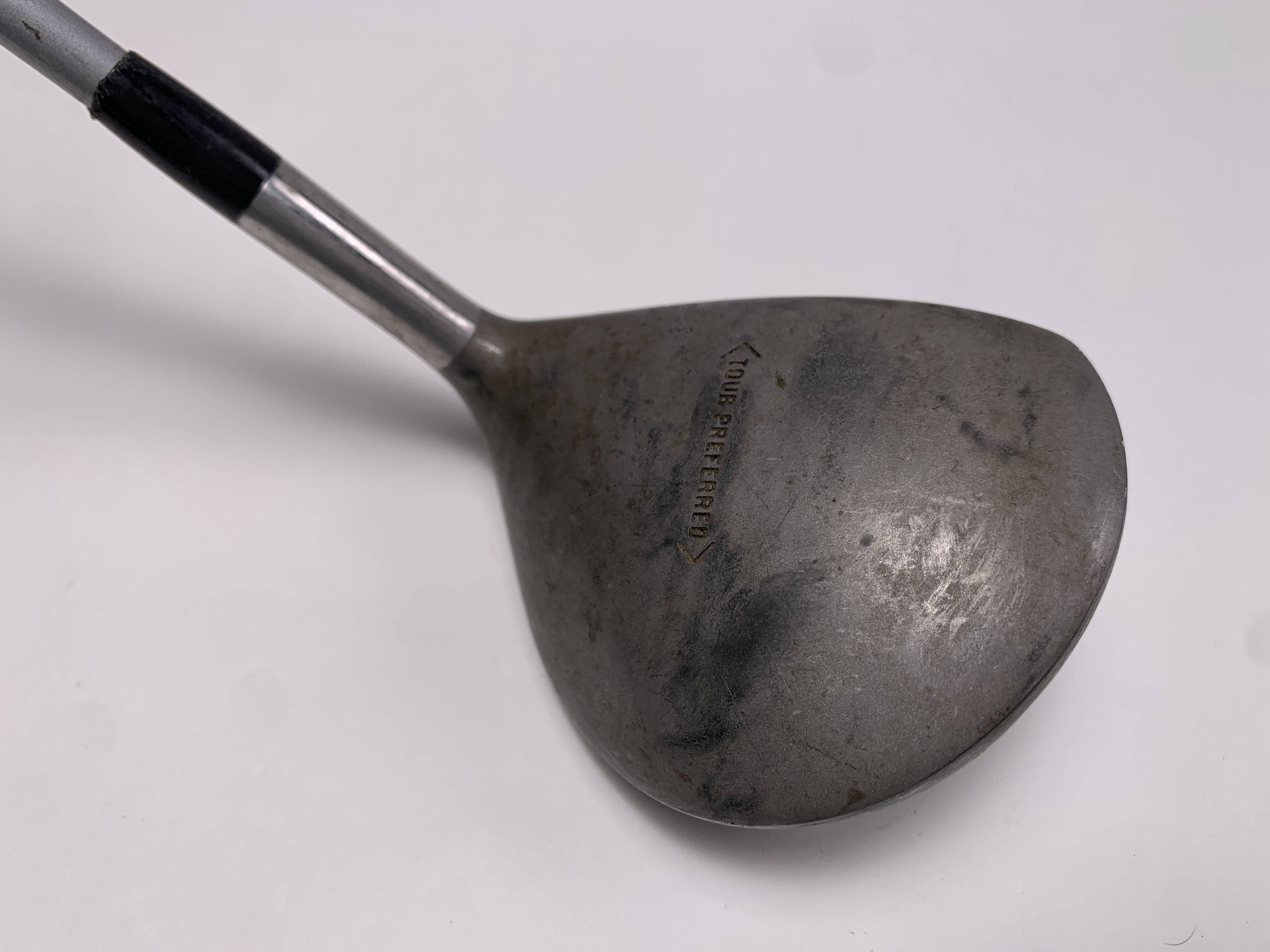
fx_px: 954
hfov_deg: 67.3
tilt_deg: -58.9
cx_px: 635
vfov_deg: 53.1
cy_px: 476
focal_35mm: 26
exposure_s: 1/392
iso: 25
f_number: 1.8
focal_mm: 4.25
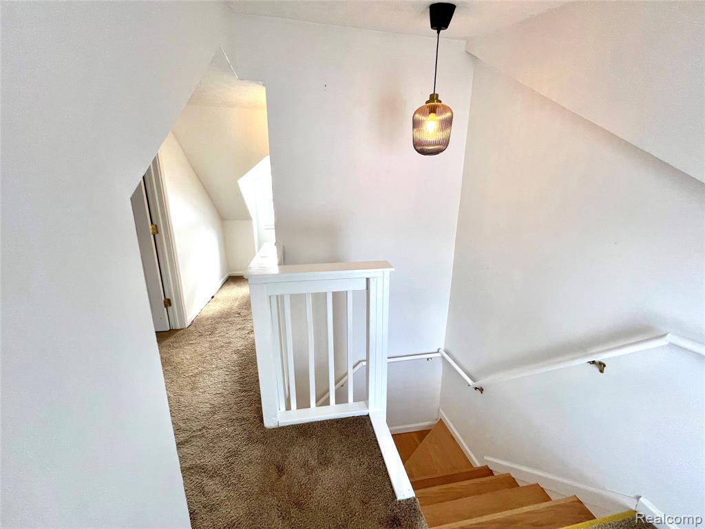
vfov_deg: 89.9
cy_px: 264
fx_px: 265
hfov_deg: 106.2
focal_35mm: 13
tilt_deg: -14.6
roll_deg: -0.7
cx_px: 352
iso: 100
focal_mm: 1.57
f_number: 1.8
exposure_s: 1/120
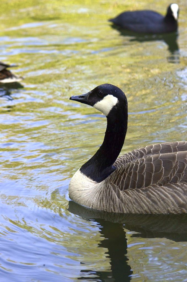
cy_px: 141
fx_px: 1233
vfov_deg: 13.1
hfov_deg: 8.7
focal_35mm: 158
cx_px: 94
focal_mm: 105
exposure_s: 1/800
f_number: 5
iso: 800
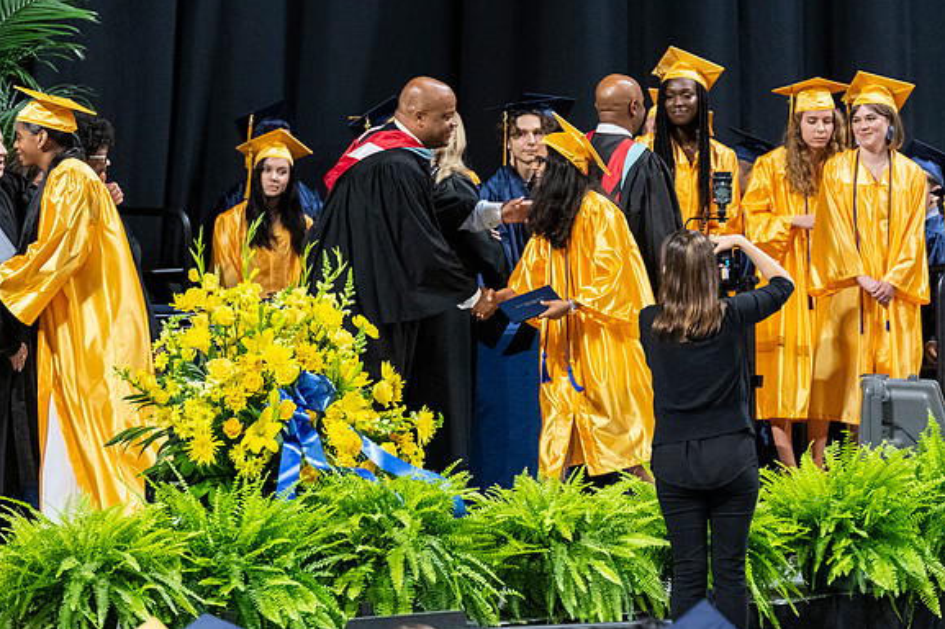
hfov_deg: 5.1
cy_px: 325
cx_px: 569
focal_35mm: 407
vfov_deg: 3.4
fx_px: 10677
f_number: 4
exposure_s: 1/200
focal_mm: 200
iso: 2000
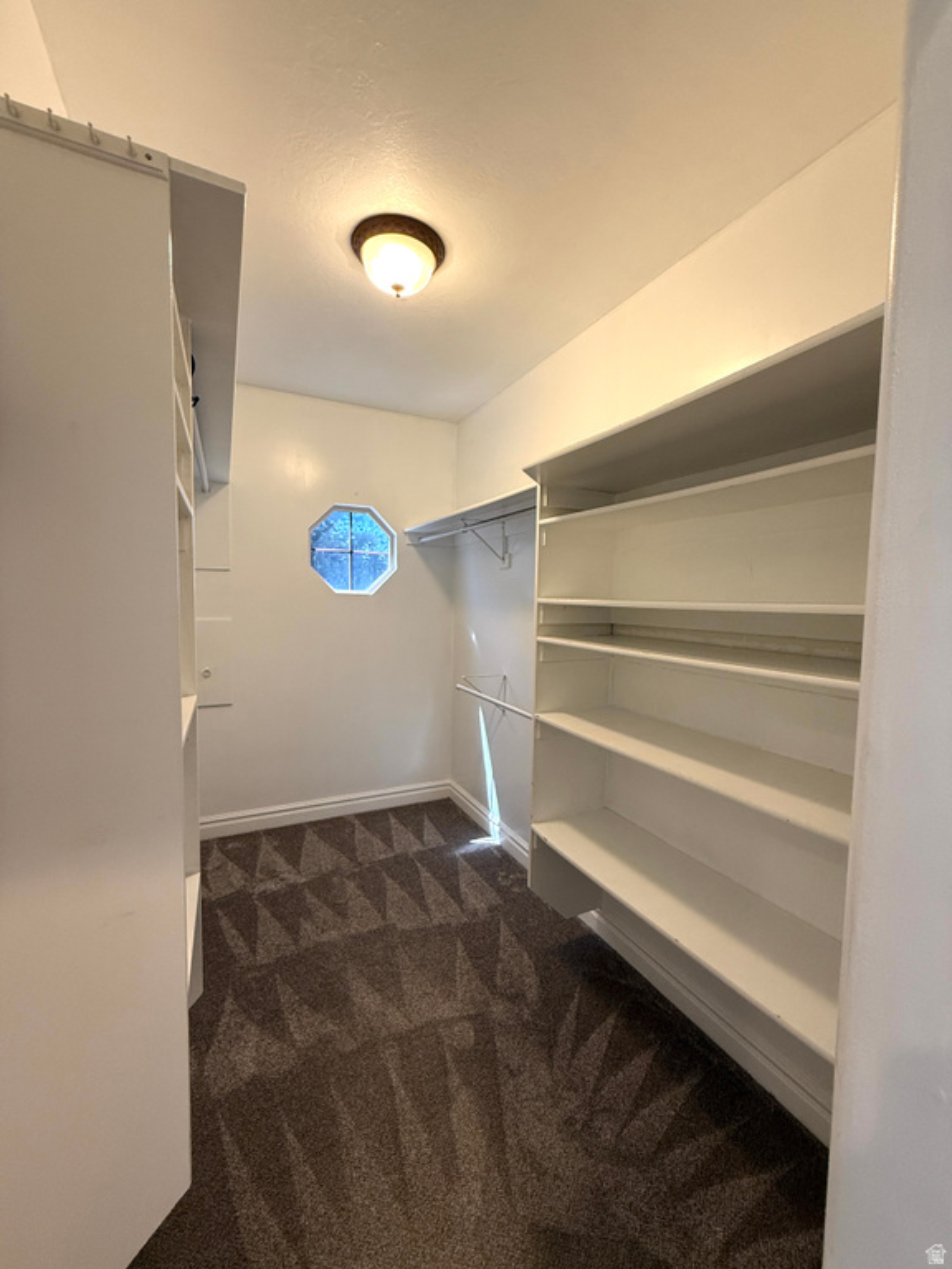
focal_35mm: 14
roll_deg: -0.5
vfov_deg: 102.1
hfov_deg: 85.7
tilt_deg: -4.3
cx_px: 476
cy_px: 634
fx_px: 513
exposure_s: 1/120
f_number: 2.2
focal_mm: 2.22
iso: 250
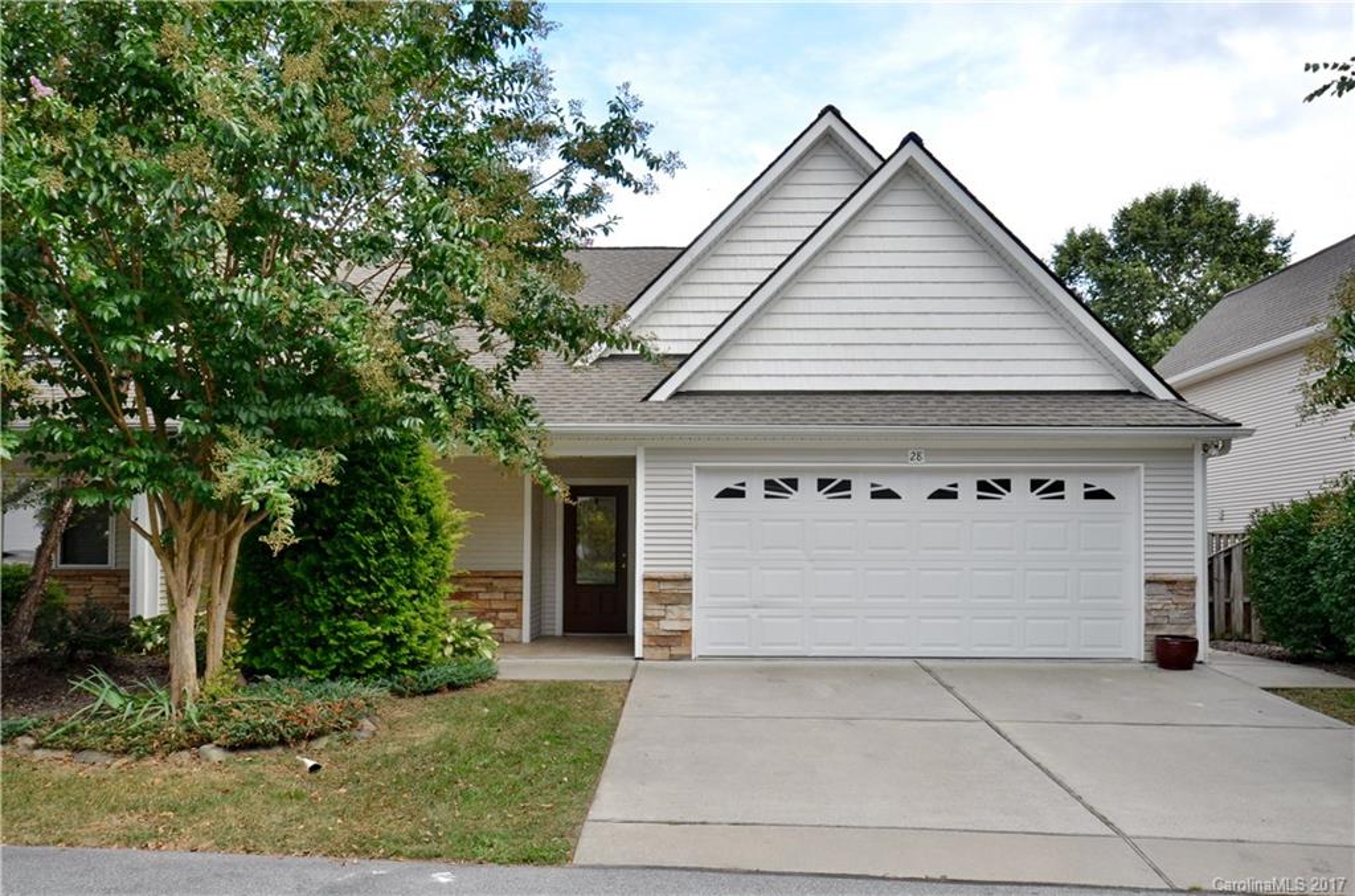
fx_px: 1126
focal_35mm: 30
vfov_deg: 43.4
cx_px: 678
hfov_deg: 62.1
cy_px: 448
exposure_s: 1/160
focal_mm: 20
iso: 320
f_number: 11
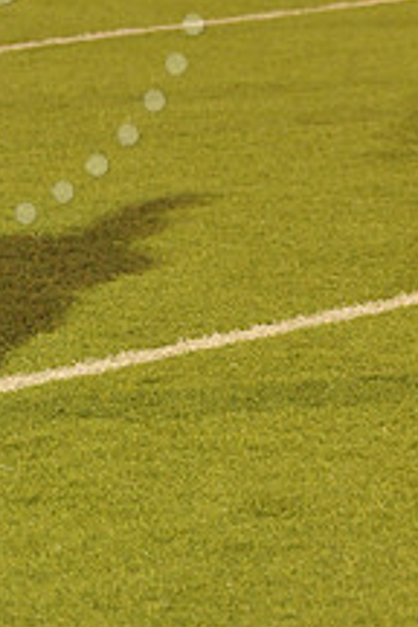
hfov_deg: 4.9
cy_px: -96
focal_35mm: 282
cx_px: -128
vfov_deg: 7.3
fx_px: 4911
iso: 5000
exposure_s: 1/200
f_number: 5.6
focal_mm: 105
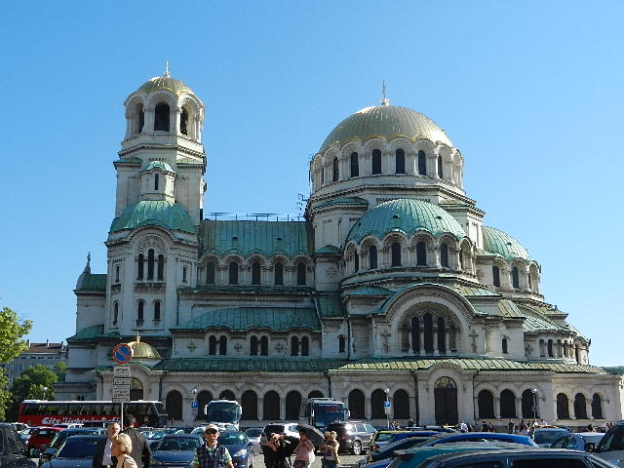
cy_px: 234
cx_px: 312
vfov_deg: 32.2
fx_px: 811
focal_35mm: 45
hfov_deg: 42.1
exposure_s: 1/800
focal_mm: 8.2
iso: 160
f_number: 4.2
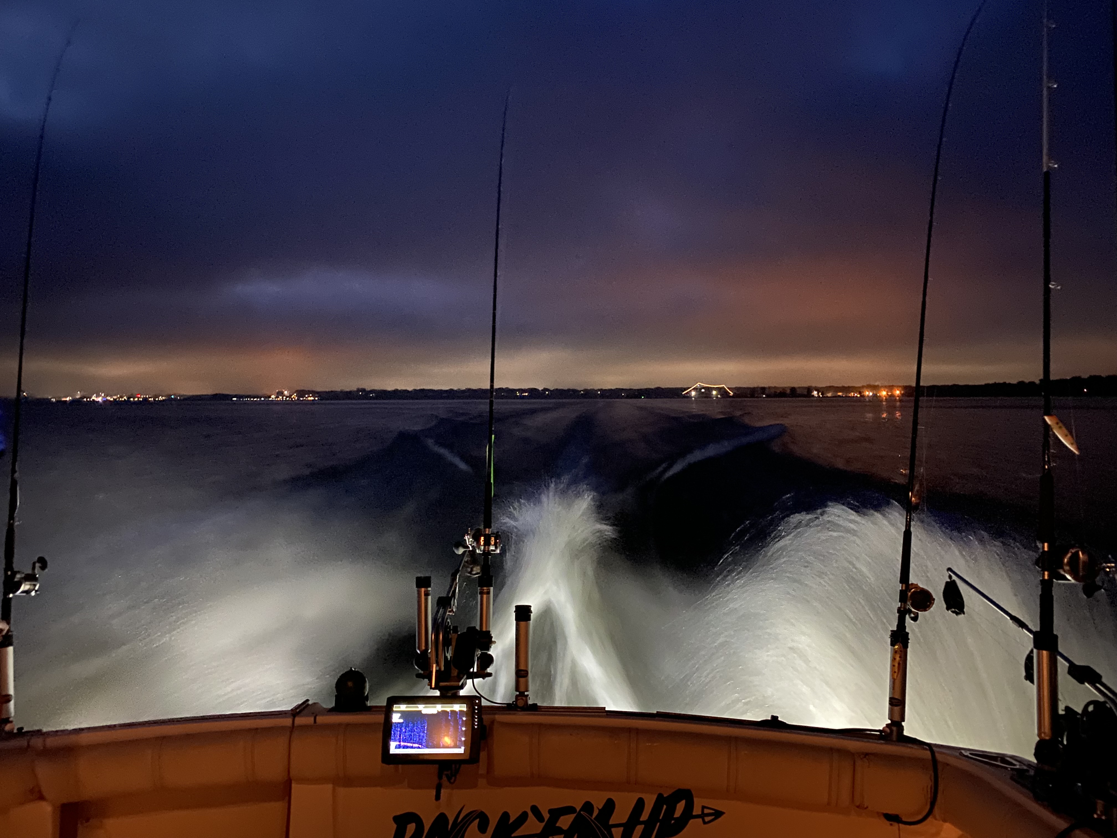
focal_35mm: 26
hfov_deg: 67.3
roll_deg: -0.4
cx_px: 558
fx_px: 839
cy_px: 419
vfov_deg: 53.1
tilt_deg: -1.4
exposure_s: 1/8
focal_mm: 4.25
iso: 1250
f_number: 1.8
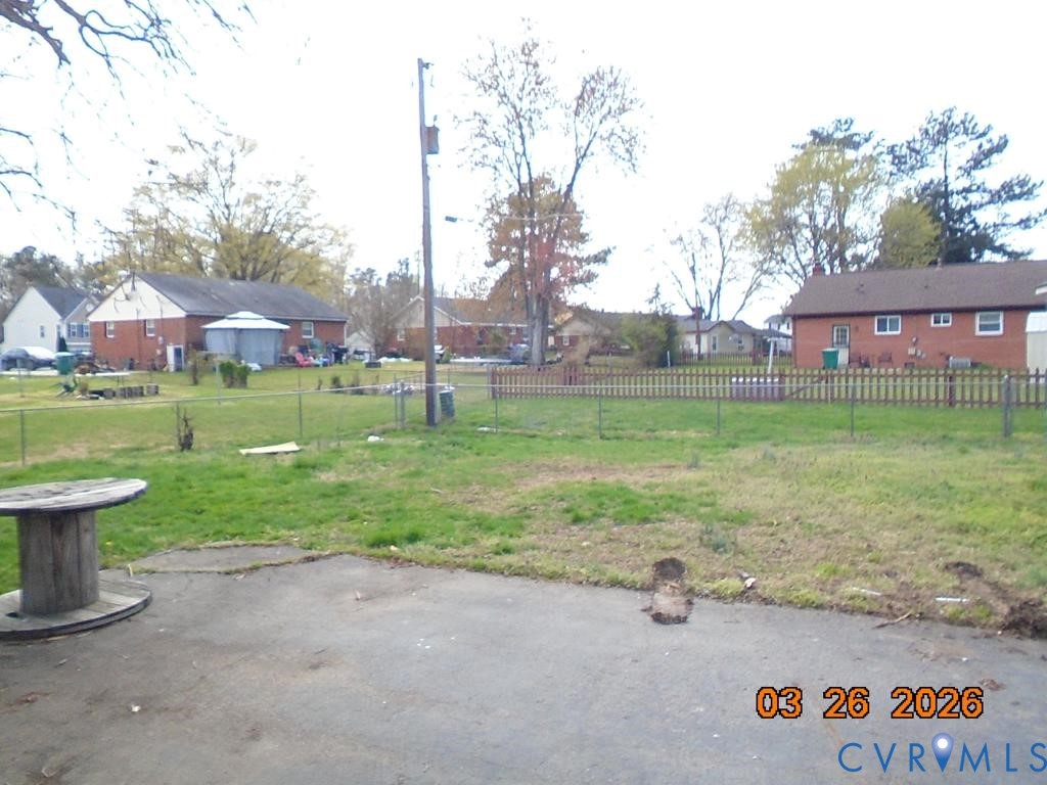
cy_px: 392
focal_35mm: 26
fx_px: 786
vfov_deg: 53.1
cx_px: 524
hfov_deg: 67.3
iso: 400
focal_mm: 4.6
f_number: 8
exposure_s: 1/200
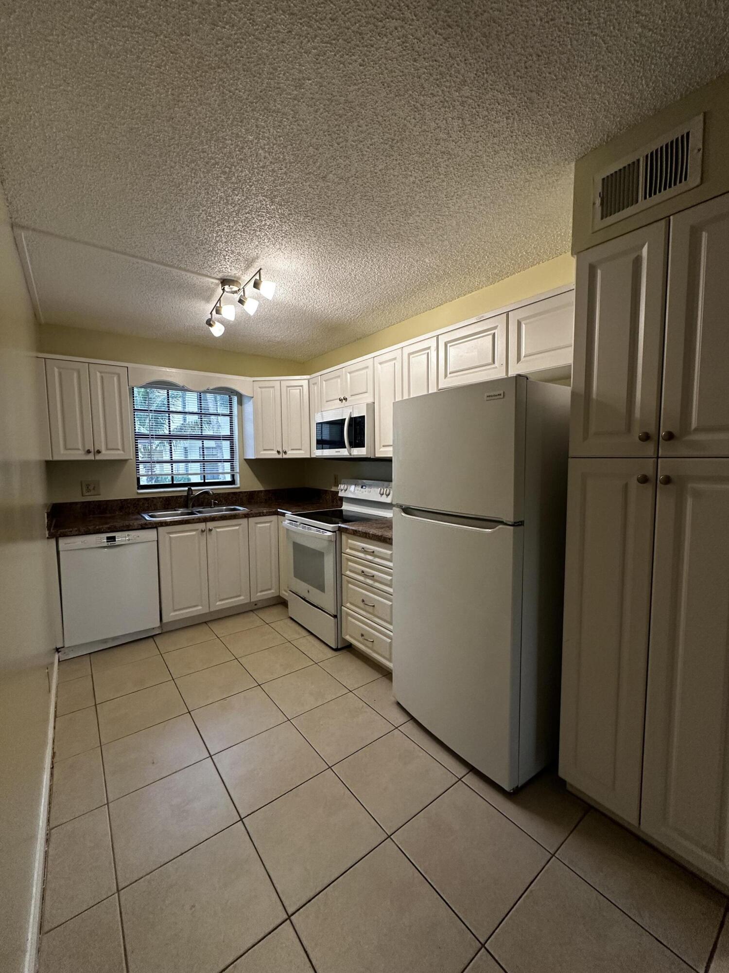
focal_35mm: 14
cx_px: 364
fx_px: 393
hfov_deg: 85.7
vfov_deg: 102.1
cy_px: 486
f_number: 2.2
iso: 200
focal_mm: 2.22
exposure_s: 1/120
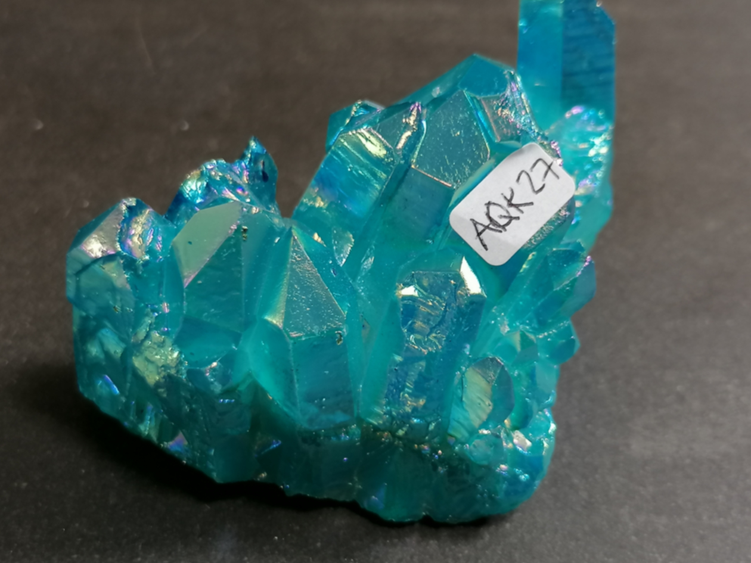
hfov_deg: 34.9
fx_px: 1193
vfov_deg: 26.6
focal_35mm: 55
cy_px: 272
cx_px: 403
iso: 64
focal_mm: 4.75
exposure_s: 1/50
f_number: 1.8
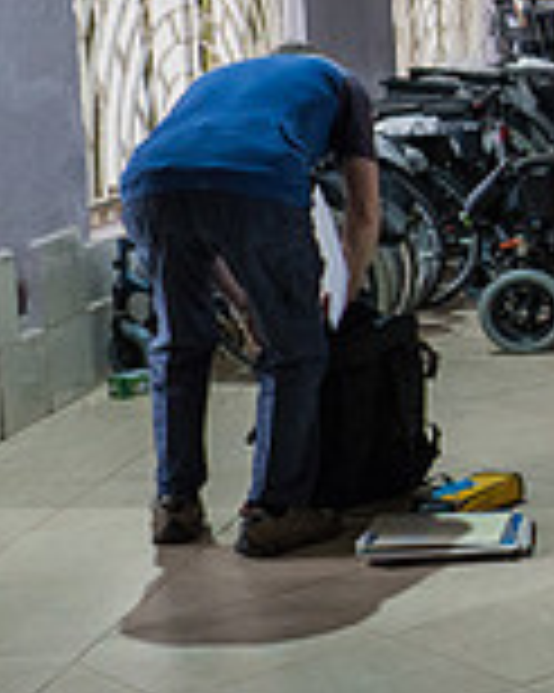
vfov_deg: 18.1
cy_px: 122
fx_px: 2154
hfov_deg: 11.9
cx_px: 1323
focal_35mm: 105
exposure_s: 1/30
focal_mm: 28
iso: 2500
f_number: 2
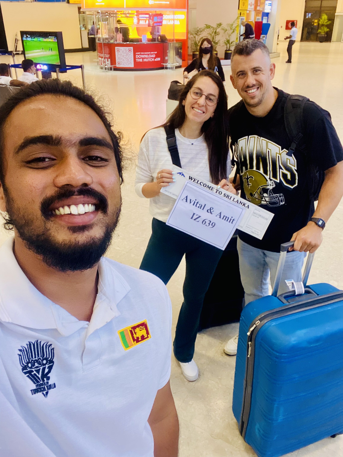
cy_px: 228
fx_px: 396
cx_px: 172
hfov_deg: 46.8
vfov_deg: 60.0
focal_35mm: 30
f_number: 2.2
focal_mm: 2.71
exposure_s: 1/33
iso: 400
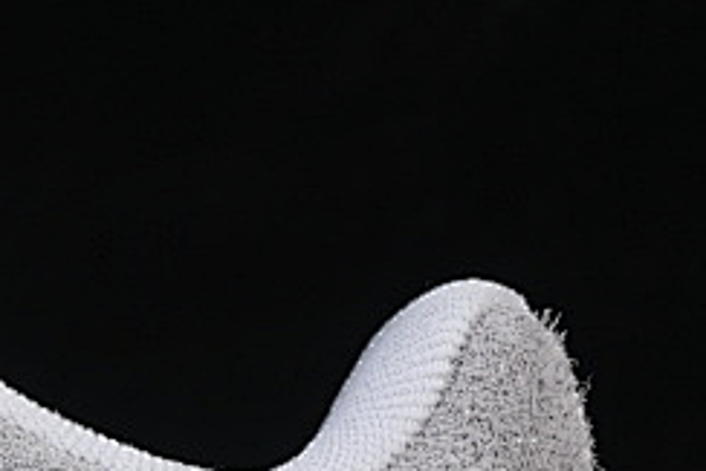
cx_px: -408
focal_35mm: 332
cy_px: 442
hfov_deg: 6.1
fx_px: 6514
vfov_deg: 4.1
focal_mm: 50
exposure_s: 1/80
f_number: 8
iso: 160
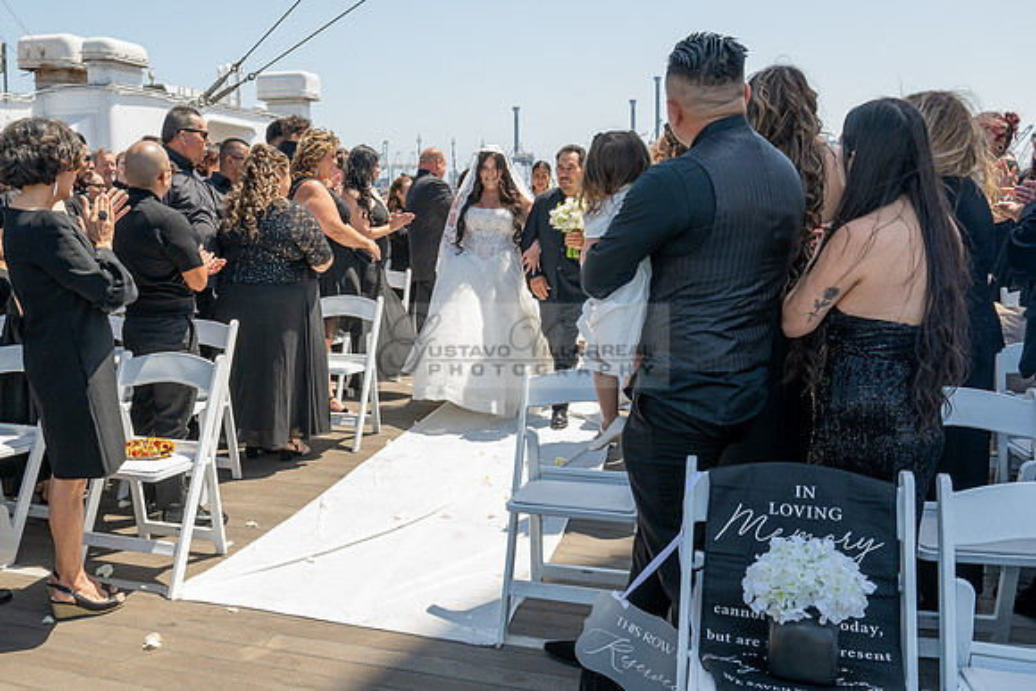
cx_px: 398
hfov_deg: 57.9
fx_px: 924
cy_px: 348
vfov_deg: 41.0
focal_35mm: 32
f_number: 9
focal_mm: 24
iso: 200
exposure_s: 1/200
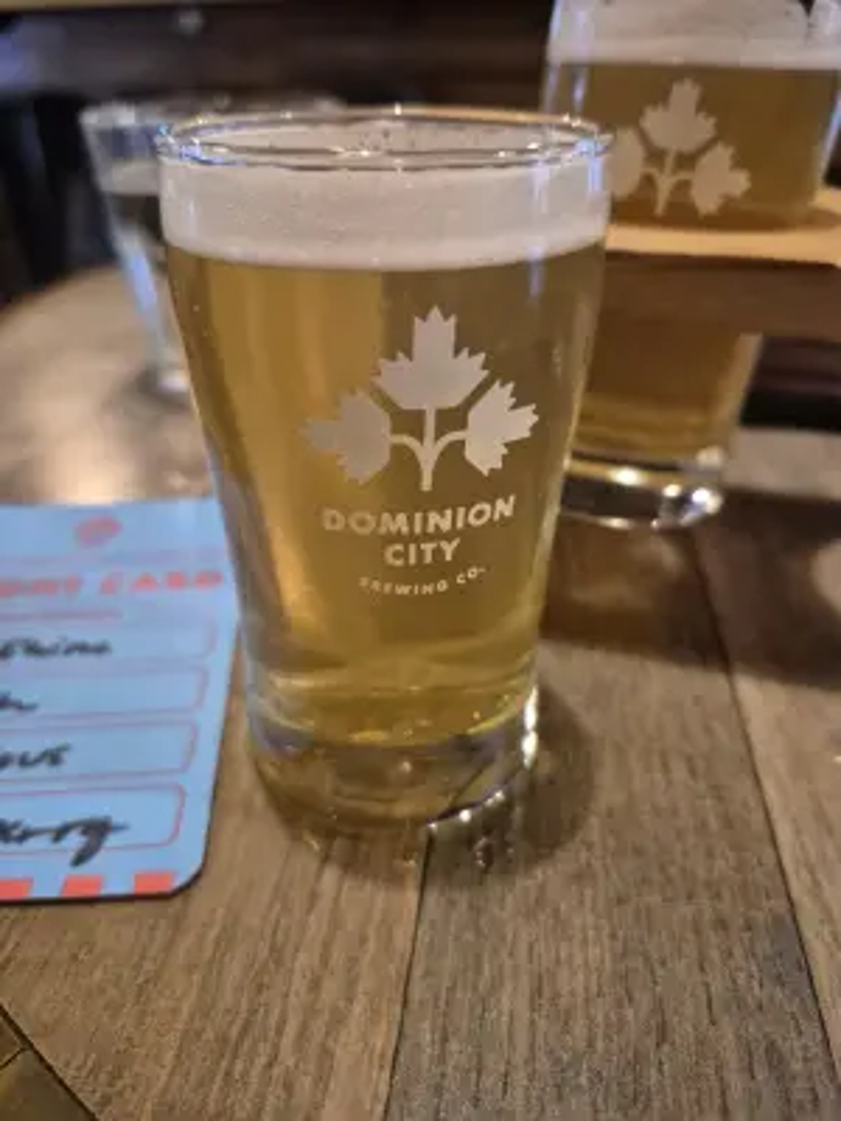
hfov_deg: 58.9
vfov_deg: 73.9
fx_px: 745
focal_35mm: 23
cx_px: 420
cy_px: 560
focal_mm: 5.4
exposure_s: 1/60
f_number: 1.8
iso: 1000
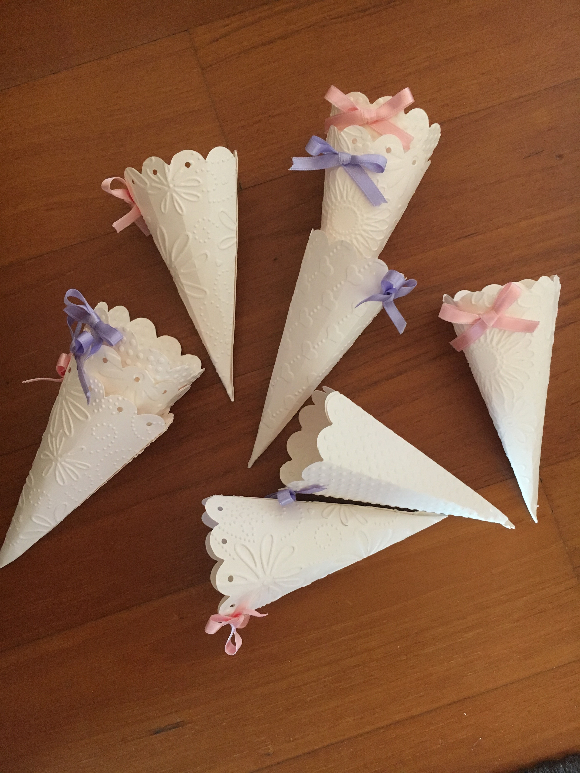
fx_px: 648
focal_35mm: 29
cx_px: 290
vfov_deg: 61.7
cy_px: 386
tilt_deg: -84.6
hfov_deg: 48.2
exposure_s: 1/33
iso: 200
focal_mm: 4.15
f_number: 2.2
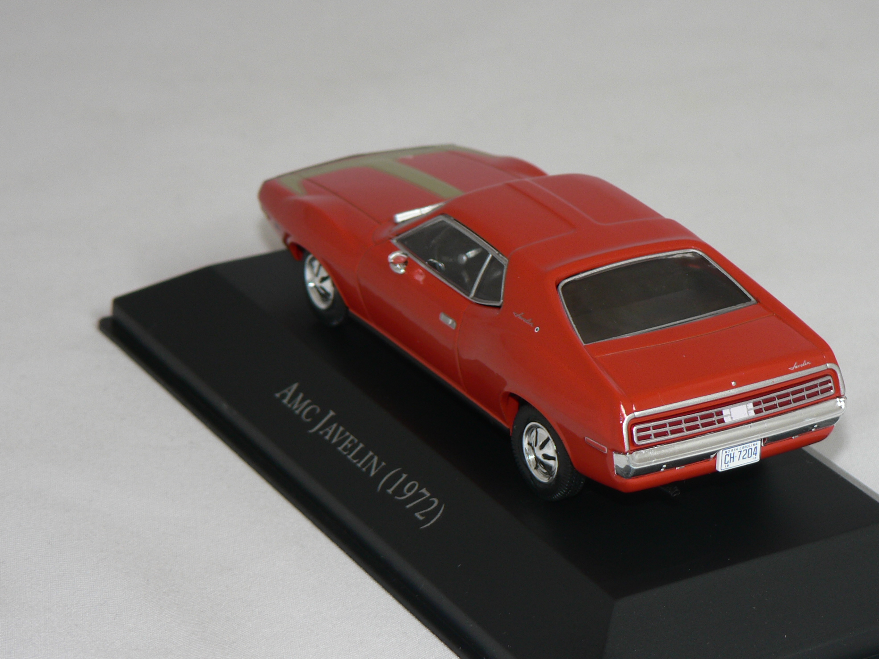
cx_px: 571
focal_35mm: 121
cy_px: 337
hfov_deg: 16.3
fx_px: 3073
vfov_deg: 12.2
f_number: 3.2
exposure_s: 1/60
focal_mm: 15.5
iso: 80
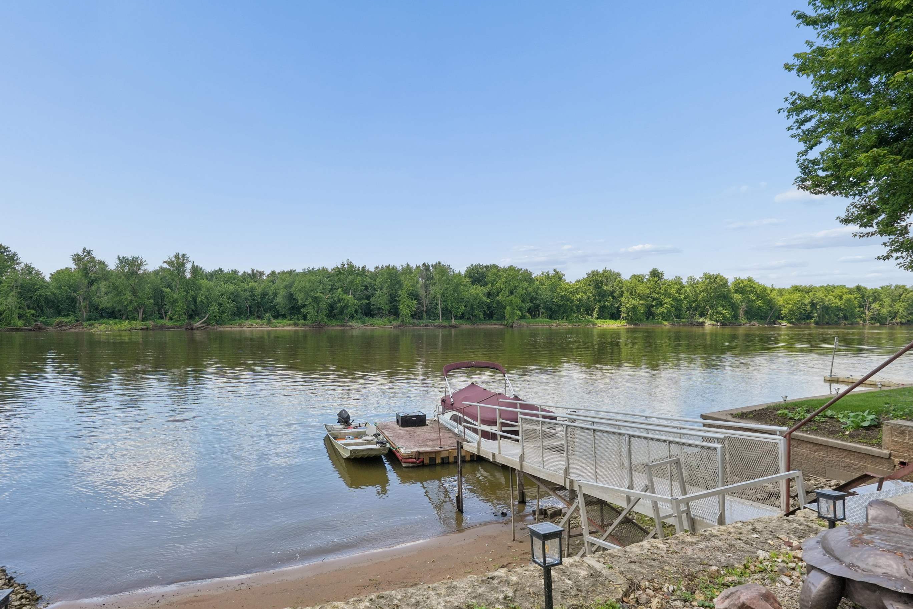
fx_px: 456
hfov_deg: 89.8
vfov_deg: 67.2
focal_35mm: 18
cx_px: 417
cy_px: 338
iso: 200
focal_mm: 16
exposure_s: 1/320
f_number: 10
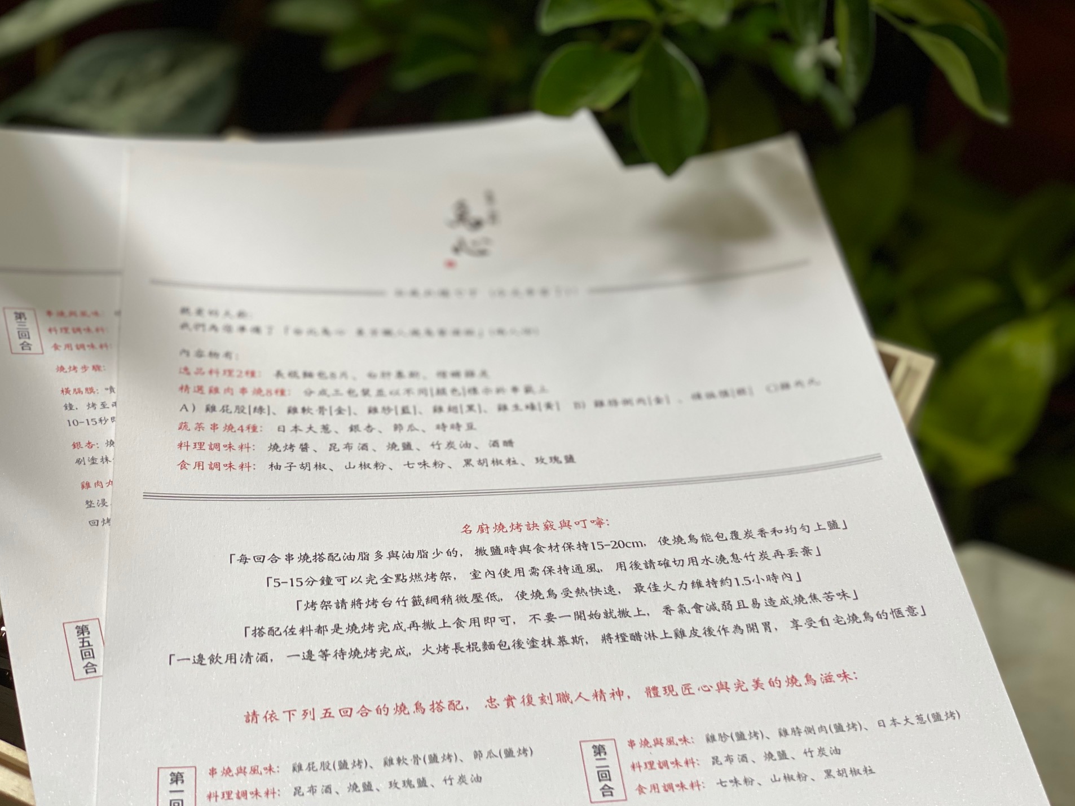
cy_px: 389
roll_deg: -5.1
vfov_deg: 26.6
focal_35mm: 55
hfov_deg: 34.9
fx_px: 1708
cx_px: 523
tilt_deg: -44.8
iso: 64
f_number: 2
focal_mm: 6
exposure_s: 1/120
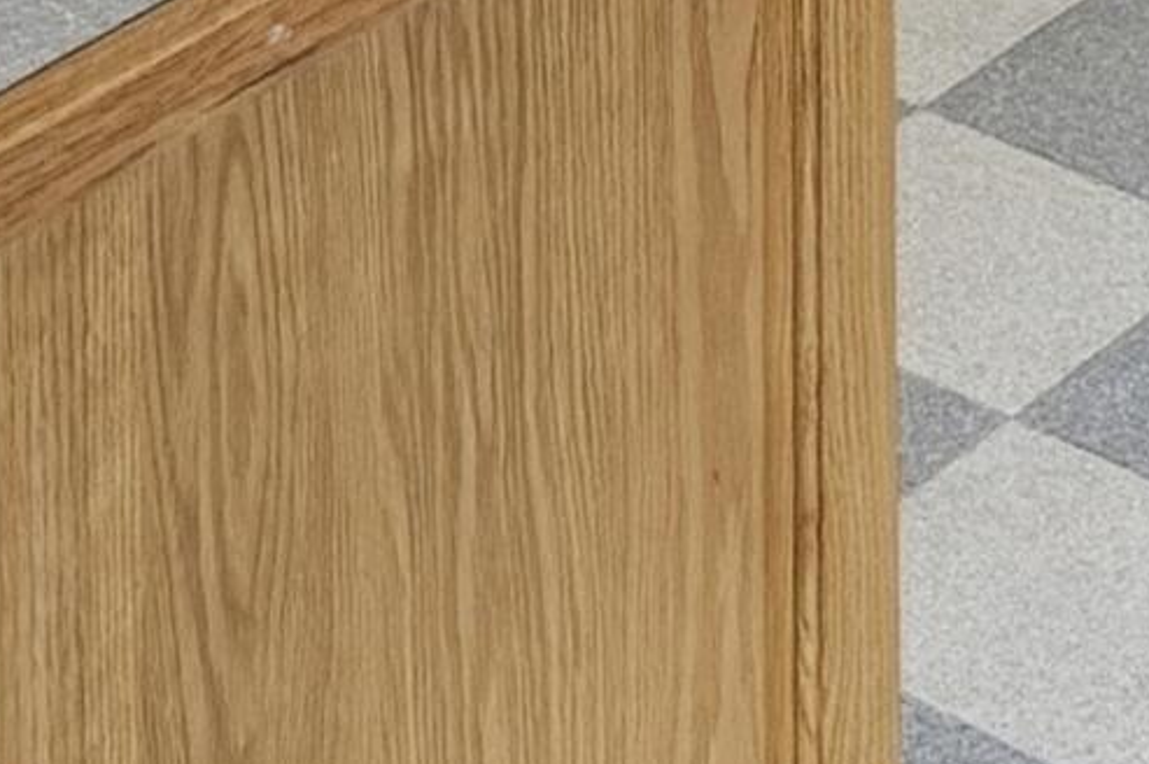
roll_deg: -0.8
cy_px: -1726
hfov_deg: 13.5
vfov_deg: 7.6
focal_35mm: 152
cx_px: 669
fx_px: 4848
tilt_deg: -8.8
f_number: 1.8
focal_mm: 6.8
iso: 250
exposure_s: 1/60
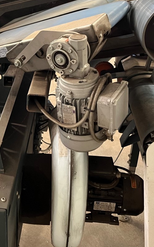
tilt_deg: -29.0
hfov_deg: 25.1
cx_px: 20
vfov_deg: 40.1
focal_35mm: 50
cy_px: 95
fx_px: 336
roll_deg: -0.9
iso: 400
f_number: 1.6
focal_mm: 5.1
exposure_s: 1/33
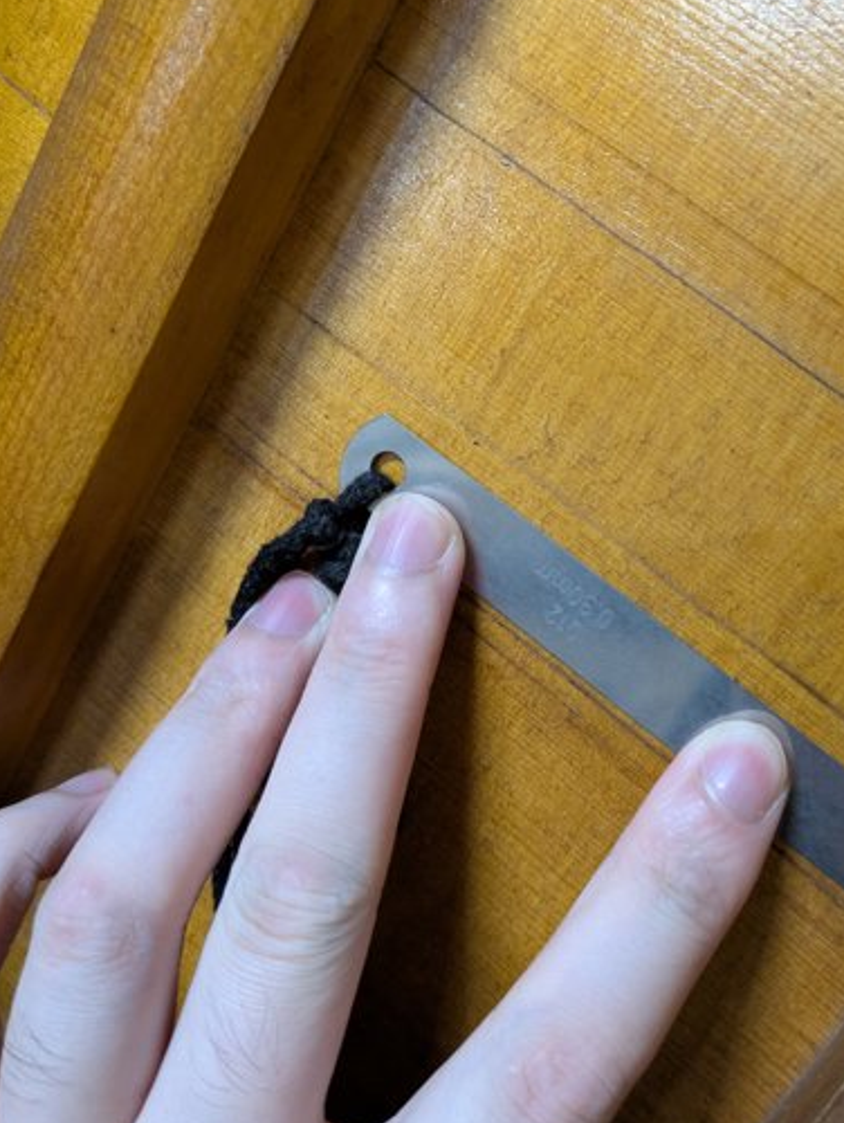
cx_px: 560
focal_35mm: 36
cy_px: 485
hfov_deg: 39.3
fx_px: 1168
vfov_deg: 51.2
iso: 522
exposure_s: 1/33.3
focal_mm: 5.43
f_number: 1.89
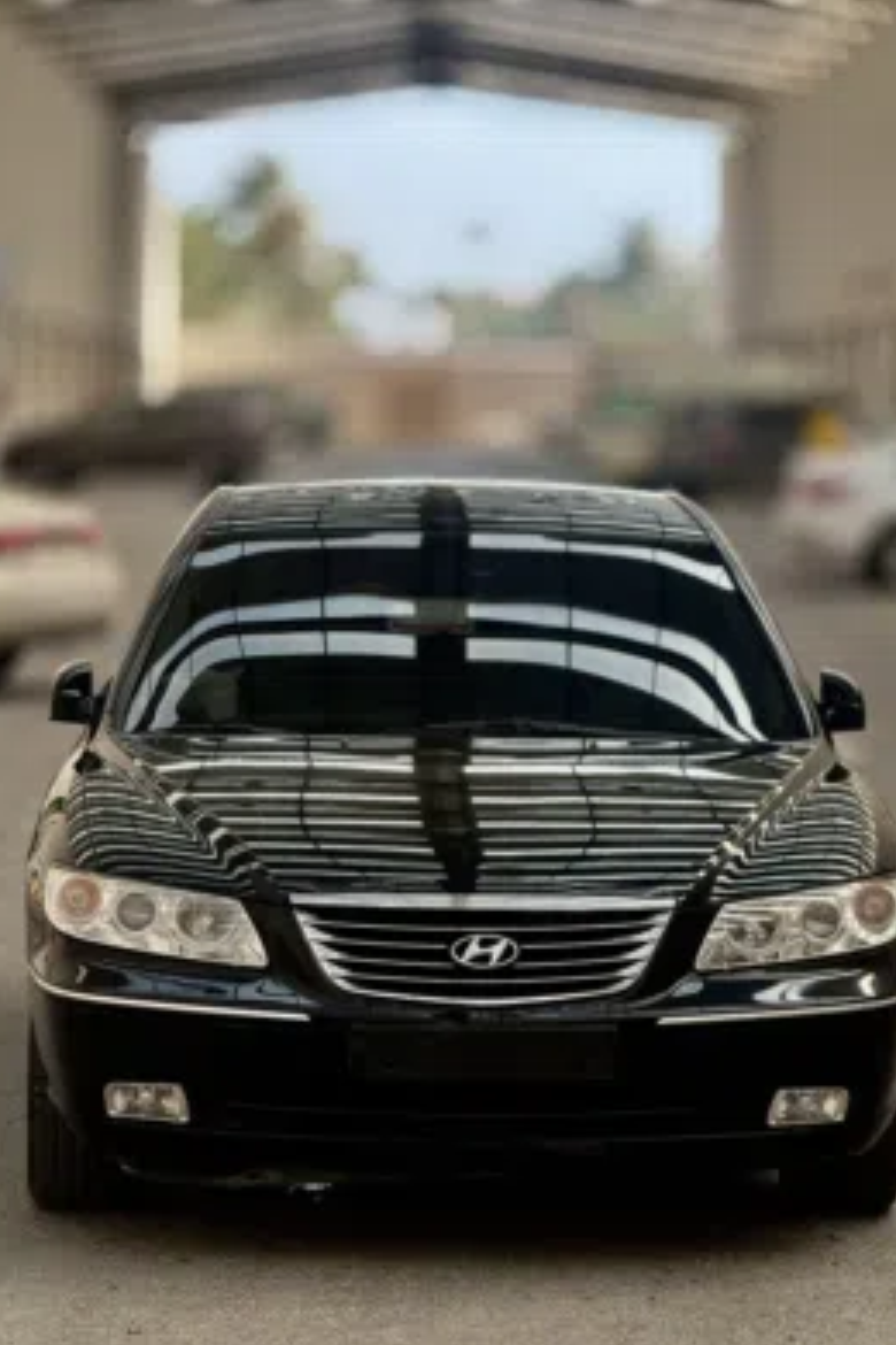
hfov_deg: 10.7
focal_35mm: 128
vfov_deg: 16.0
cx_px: 482
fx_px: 4778
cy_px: 686
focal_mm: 15.66
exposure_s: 1/127
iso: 64
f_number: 2.8
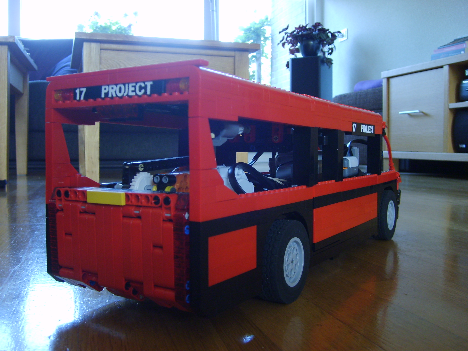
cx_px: 234
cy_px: 176
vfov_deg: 40.7
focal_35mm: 35
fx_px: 473
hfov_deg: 52.6
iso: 113
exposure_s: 1/30
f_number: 2.8
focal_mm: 5.8
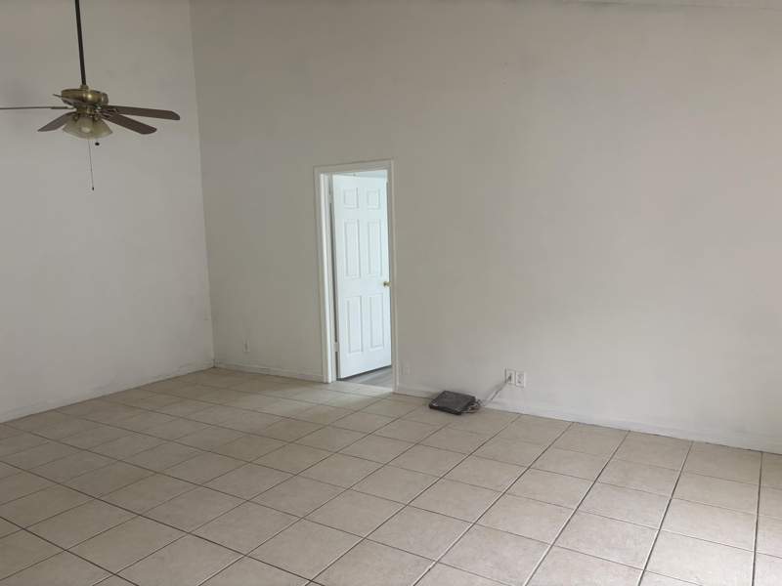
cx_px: 391
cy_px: 293
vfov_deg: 53.1
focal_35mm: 26
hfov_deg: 67.3
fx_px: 587
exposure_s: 1/121
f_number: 1.6
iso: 64
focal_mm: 5.96
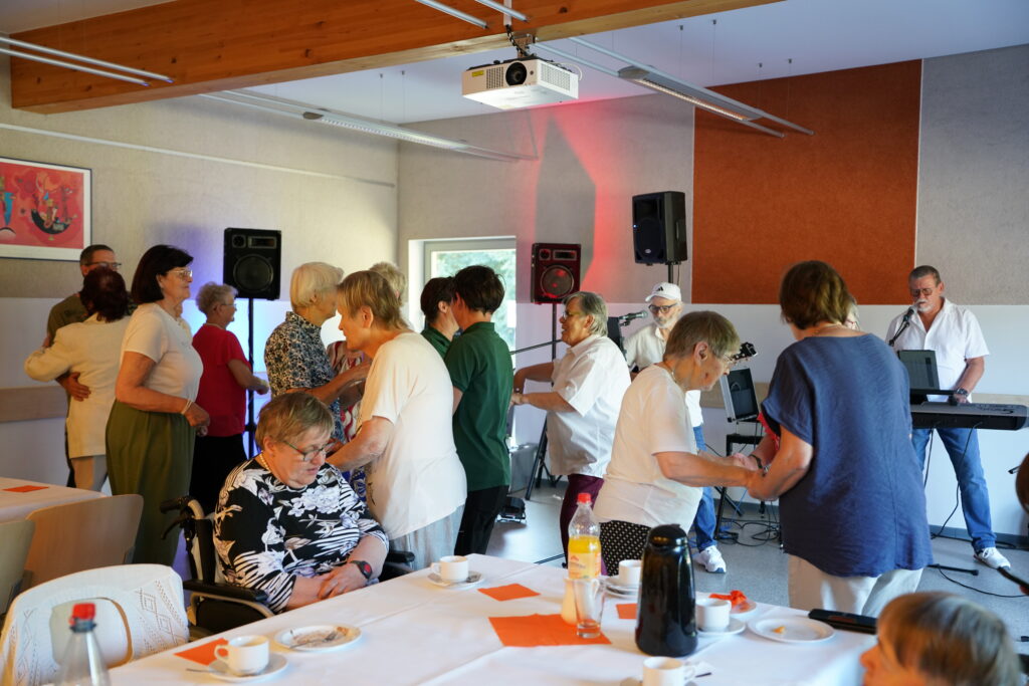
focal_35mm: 37
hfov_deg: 51.9
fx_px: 1058
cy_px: 343
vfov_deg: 36.0
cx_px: 514
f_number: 3.5
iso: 1600
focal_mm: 37
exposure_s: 1/100
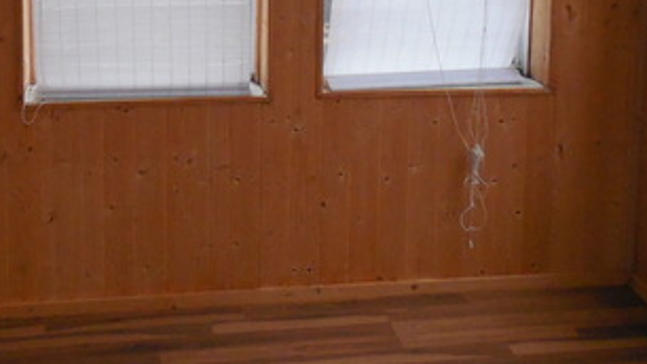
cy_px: -95
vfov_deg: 19.6
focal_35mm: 57
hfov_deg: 36.5
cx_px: 273
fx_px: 978
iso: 800
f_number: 3.3
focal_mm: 4.5
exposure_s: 1/50
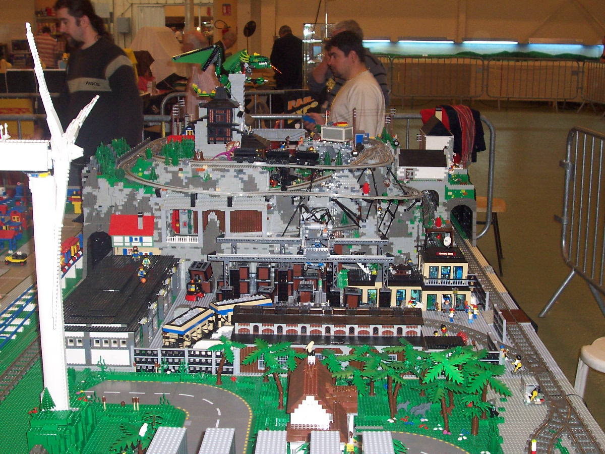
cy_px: 227
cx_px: 302
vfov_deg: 31.5
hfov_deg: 41.2
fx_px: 804
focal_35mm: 46
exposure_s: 1/60
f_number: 3
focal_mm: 7
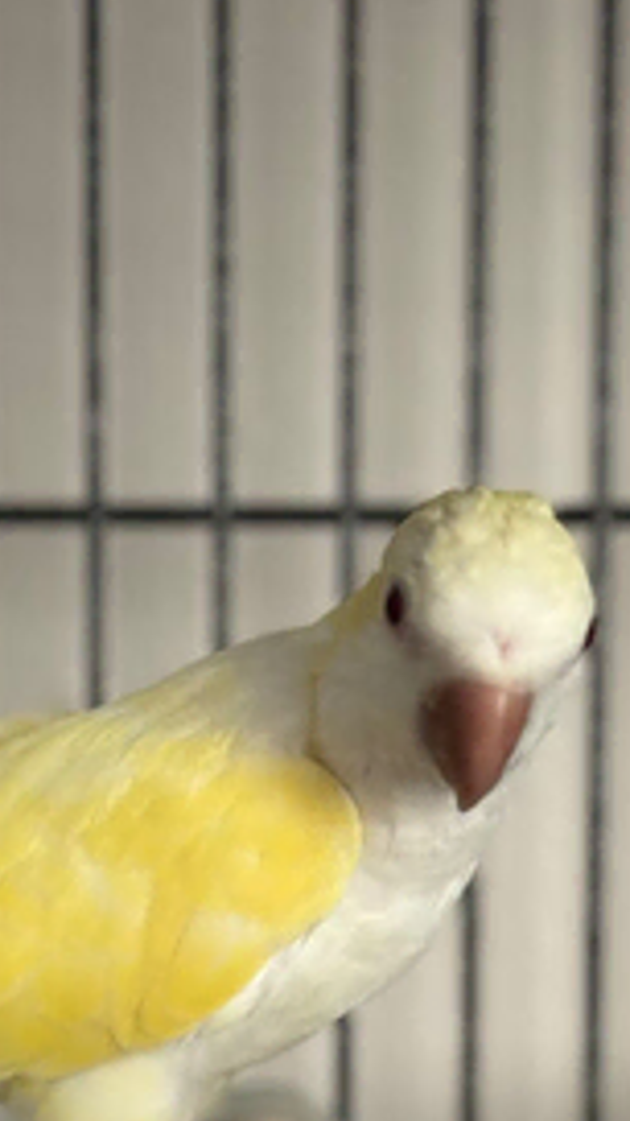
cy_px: 810
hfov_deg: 12.3
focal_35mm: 98
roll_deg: -1.7
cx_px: 245
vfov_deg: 21.6
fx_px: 2910
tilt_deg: -4.3
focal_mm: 5.96
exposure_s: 1/28
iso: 400
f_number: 1.6
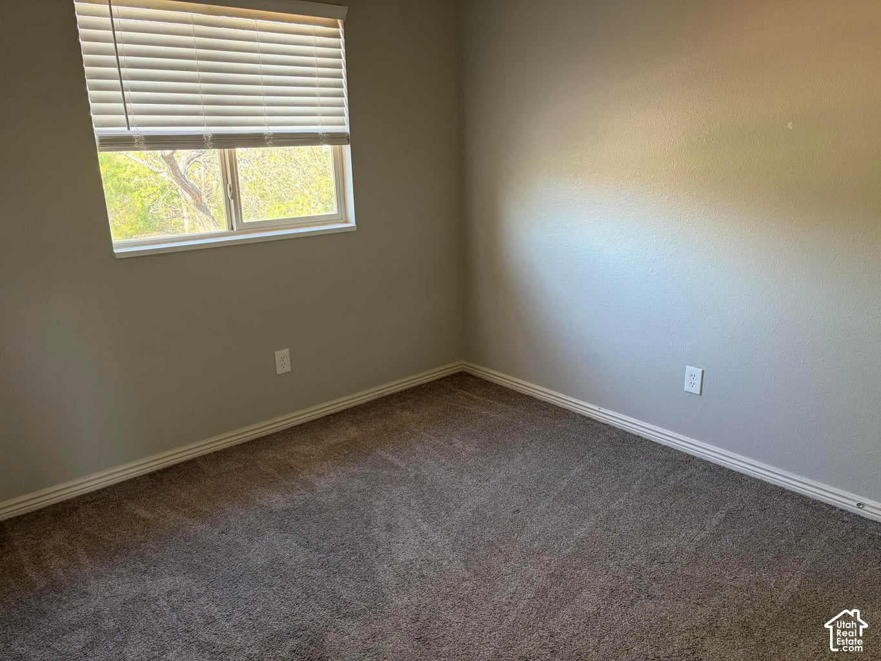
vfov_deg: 53.1
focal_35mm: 26
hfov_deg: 67.3
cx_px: 440
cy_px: 330
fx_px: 662
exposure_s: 1/60
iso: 160
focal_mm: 5.96
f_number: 1.6
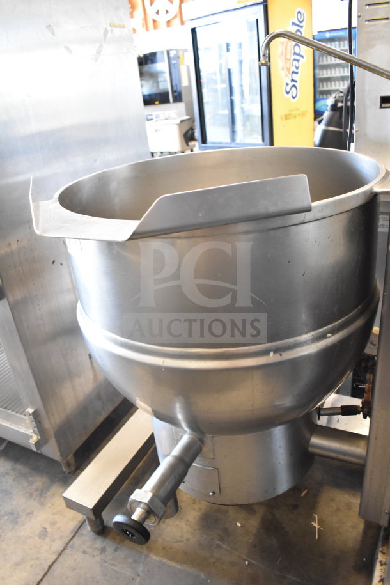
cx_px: 195
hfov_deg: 47.9
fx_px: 439
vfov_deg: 67.4
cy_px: 292
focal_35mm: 27
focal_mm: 18
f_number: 3.5
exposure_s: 1/30
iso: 2500
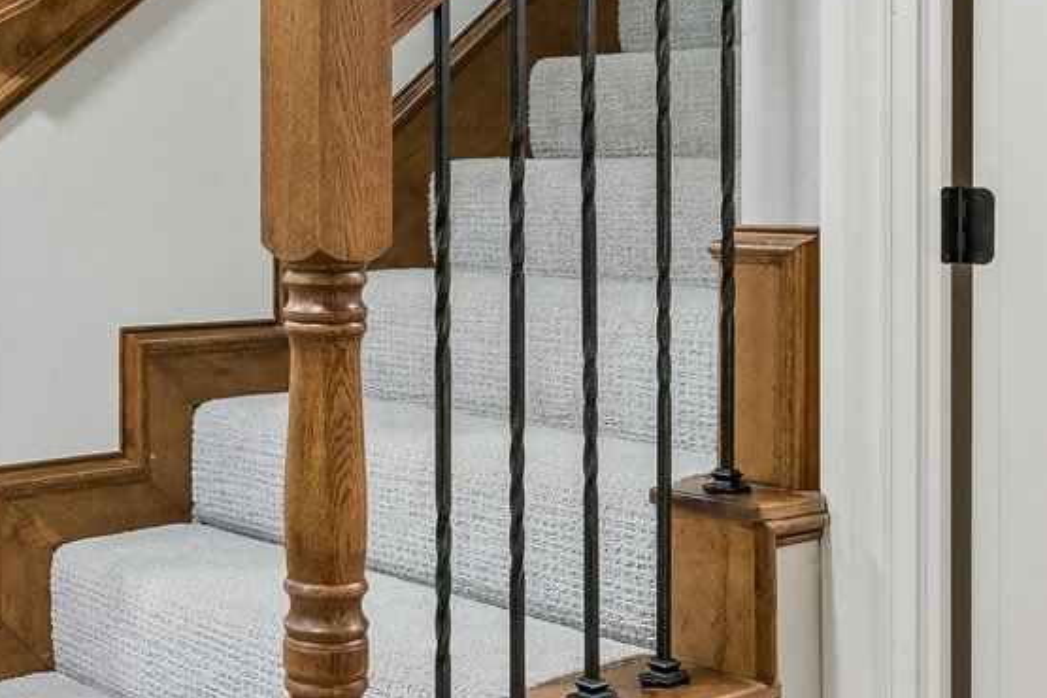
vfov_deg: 22.7
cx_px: 228
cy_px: 146
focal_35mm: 59
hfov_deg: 33.1
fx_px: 1716
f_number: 8
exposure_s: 1/3.33
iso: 200
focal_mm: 16
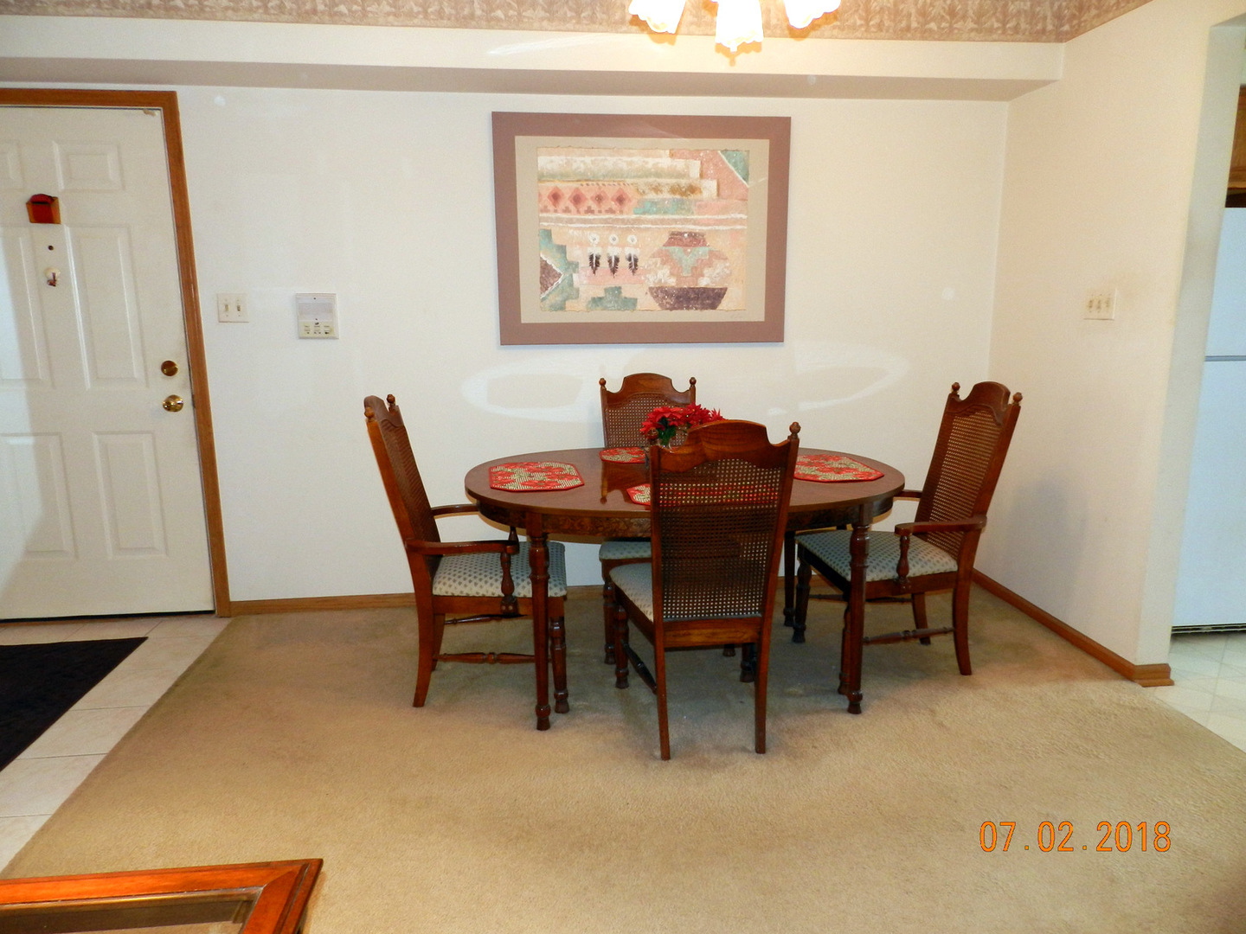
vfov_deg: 58.9
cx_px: 623
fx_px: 828
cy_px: 467
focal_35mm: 23
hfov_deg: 73.9
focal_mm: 4
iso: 200
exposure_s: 1/30
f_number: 3.4
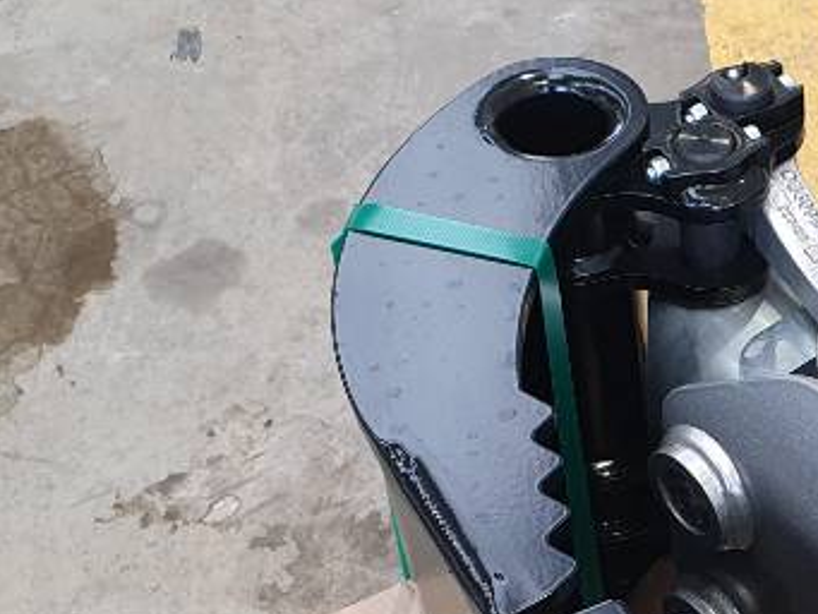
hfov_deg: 23.4
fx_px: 1844
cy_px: 631
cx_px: 916
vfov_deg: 18.4
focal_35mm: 78
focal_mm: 4.32
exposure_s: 1/100
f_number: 2.4
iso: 100
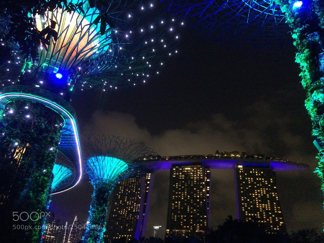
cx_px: 162
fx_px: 271
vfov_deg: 48.2
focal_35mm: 29
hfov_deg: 61.7
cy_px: 122
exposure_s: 1/17
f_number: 2.2
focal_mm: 4.15
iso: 800
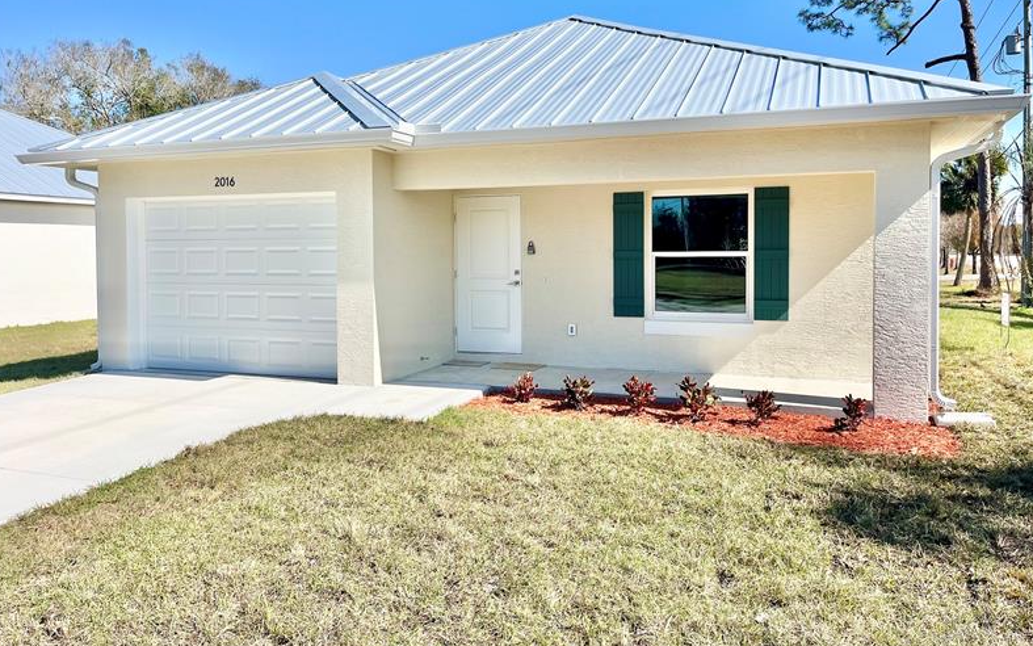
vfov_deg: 44.4
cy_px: 273
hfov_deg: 66.5
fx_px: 788
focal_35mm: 28
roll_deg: +0.7
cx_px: 512
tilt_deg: -2.2
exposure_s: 1/4484
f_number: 1.6
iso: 50
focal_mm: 5.1
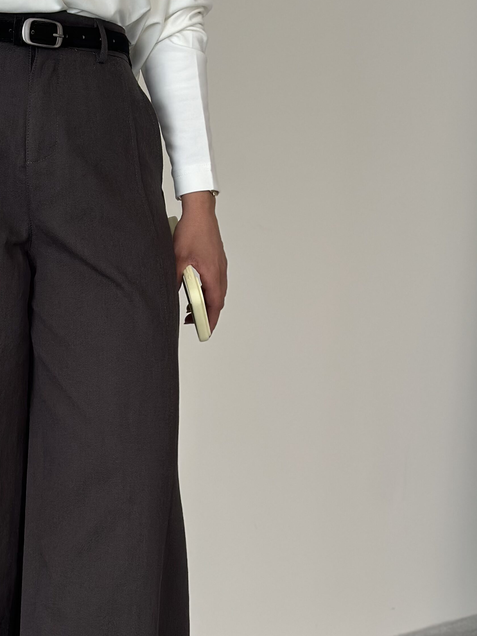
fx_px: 1580
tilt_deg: -6.5
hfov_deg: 17.0
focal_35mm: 86
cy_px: 399
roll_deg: -1.8
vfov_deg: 22.7
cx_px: 66
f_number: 1.78
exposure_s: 1/406
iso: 80
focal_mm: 6.86
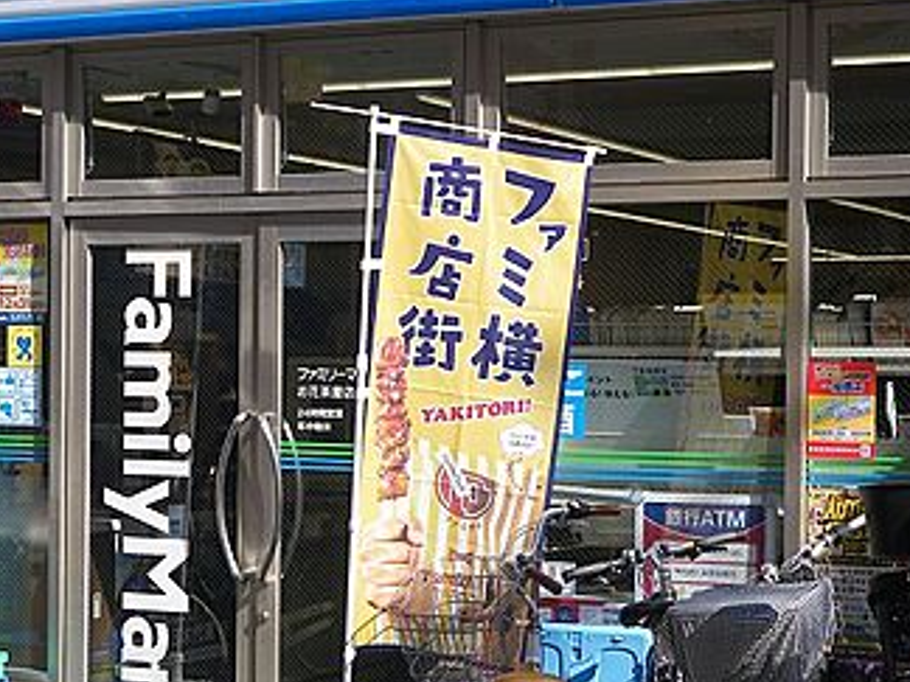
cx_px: 371
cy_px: 418
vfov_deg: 16.2
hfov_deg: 21.5
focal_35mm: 91
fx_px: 2392
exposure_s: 1/320
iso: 64
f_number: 3.3
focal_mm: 8.2
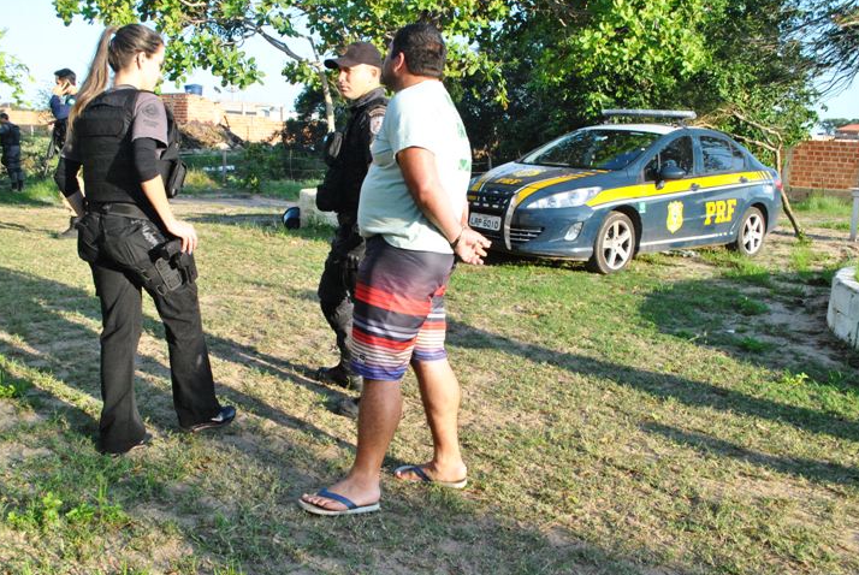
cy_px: 271
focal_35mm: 37
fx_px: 884
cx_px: 404
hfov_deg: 51.8
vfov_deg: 36.0
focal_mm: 22
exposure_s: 1/1000
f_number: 5.6
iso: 800
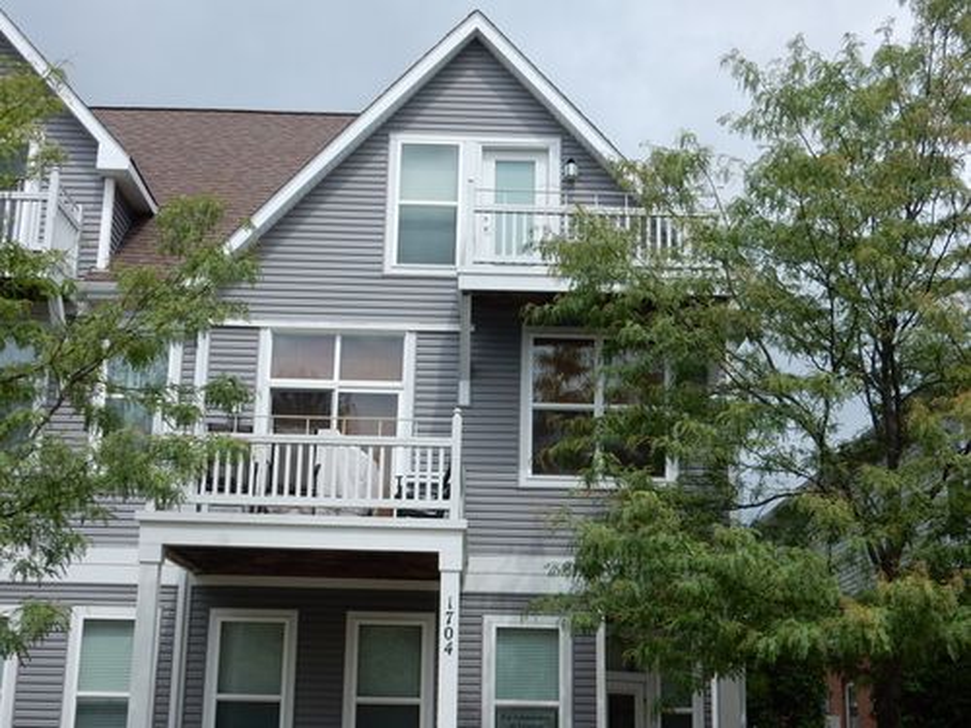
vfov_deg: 28.6
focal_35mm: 51
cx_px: 486
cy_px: 364
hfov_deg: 37.5
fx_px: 1431
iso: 125
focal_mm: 9
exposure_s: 1/800
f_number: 4.5
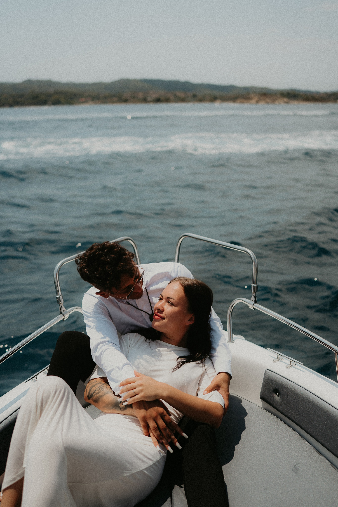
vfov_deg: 54.4
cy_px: 254
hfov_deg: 37.9
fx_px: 493
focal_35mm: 35
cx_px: 169
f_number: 2
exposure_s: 1/5000
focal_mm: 35
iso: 160
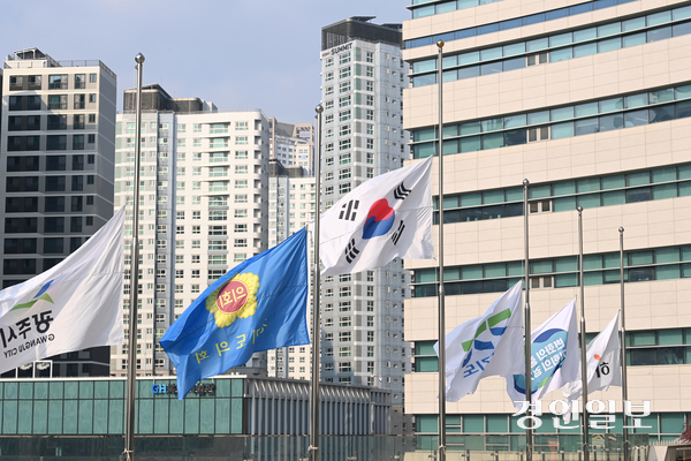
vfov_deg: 18.2
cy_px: 230
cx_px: 346
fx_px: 1439
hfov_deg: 27.0
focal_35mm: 75
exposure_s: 1/400
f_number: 8
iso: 160
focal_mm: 75
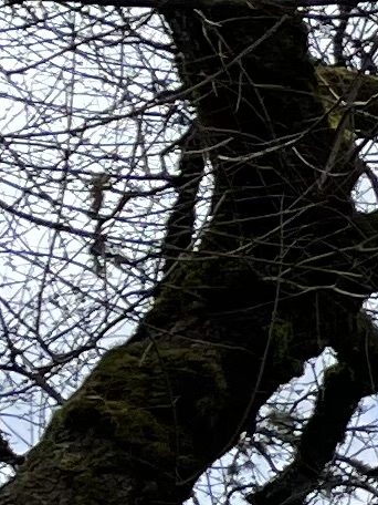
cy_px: 797
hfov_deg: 4.9
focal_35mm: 221
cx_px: 2174
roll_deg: +0.3
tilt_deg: +10.7
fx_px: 3218
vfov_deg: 8.7
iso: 32
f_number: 1.6
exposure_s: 1/4902
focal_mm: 5.1
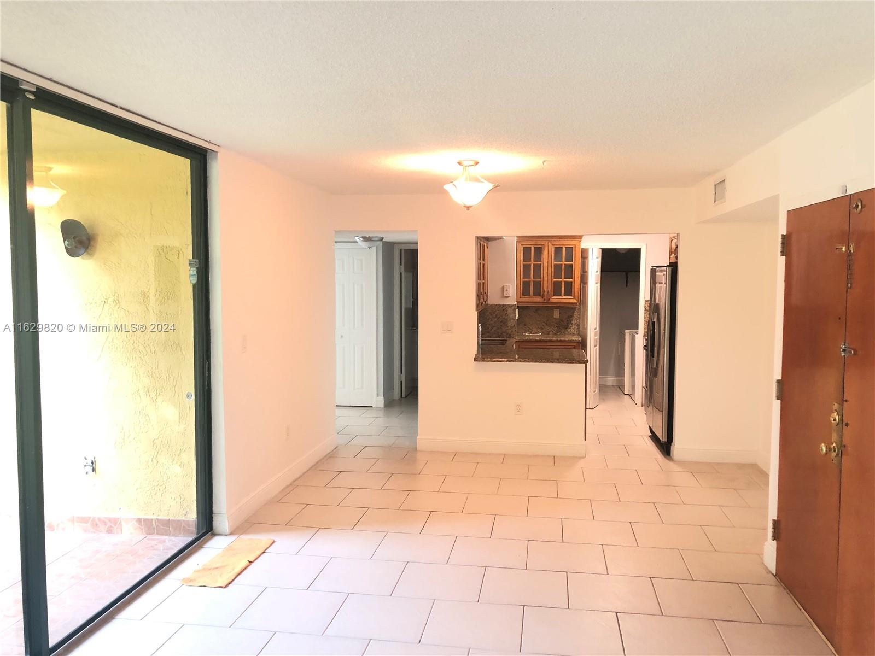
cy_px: 328
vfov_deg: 49.7
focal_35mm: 28
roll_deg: +0.0
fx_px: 708
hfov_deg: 63.4
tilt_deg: -3.3
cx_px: 438
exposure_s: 1/15
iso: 50
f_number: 1.8
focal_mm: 3.99
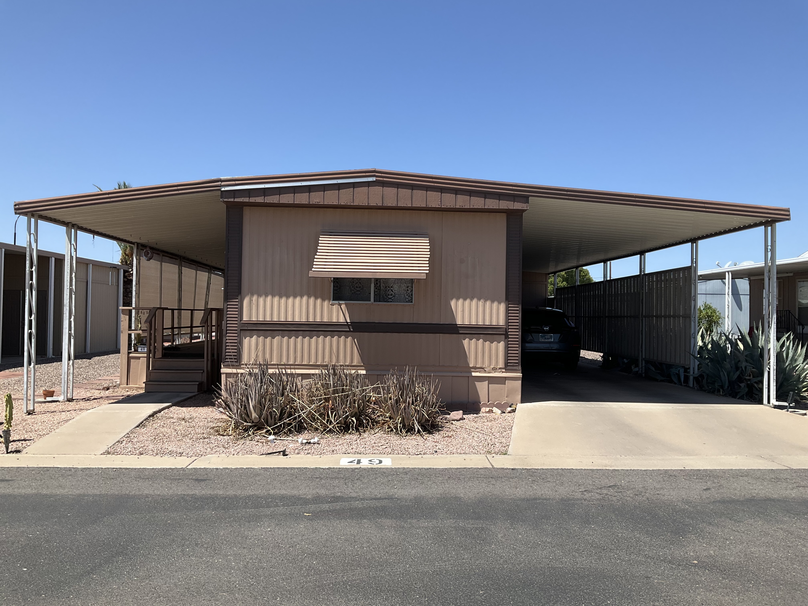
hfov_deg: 61.7
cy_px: 303
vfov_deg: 48.2
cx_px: 404
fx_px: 677
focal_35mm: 29
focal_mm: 3
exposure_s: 1/1984
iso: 25
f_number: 1.8
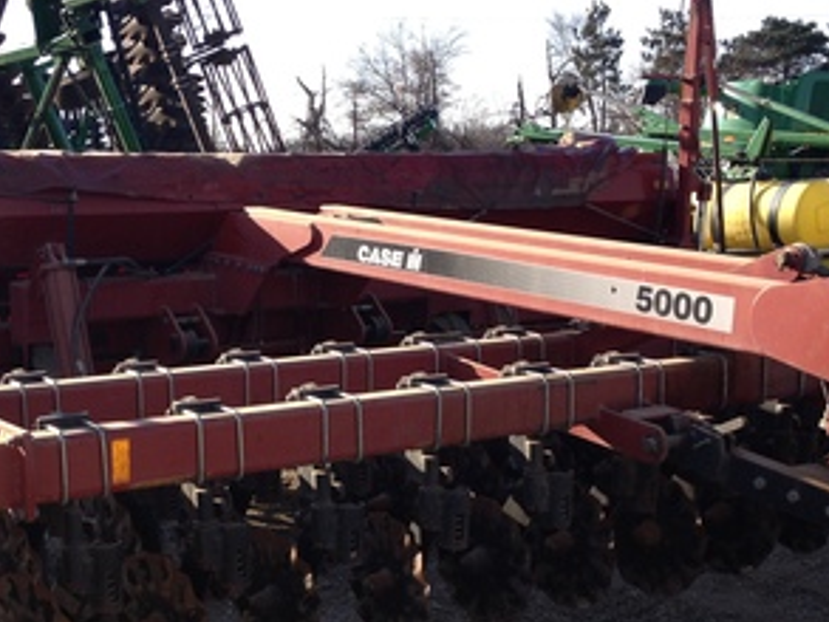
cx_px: 306
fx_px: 1557
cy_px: 435
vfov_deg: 22.5
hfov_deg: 29.7
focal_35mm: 65
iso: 50
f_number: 2.4
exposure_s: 1/673
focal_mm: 4.28
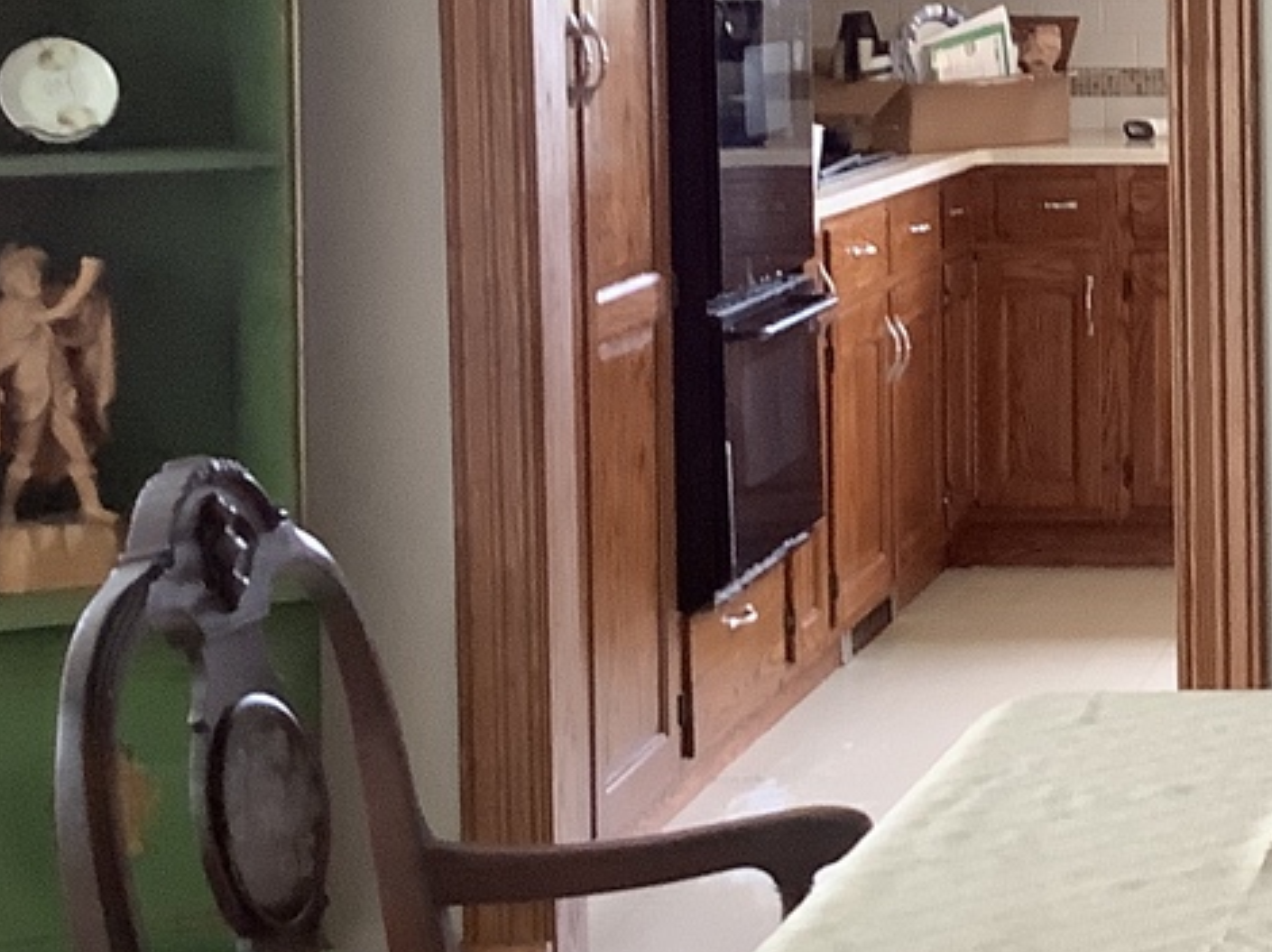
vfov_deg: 15.4
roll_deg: +0.2
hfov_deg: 19.1
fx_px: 3489
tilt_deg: -4.5
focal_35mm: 95
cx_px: 1675
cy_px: 116
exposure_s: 1/60
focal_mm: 3.3
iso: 250
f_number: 2.4
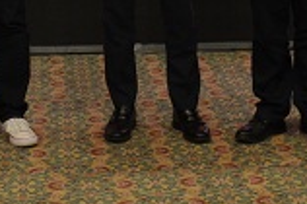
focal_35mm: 148
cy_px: -177
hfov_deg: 13.9
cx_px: 134
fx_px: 1261
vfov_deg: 8.8
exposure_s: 1/60
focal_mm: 26
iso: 800
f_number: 4
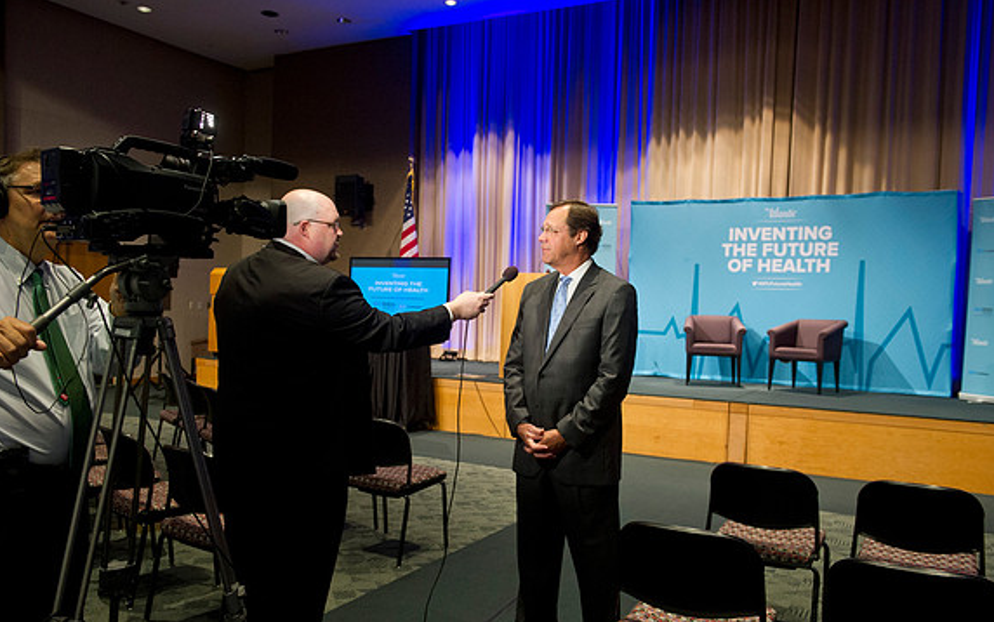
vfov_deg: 39.4
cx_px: 500
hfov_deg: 59.6
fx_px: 867
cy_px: 334
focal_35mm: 32
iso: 2500
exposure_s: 1/100
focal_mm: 31
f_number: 4.5
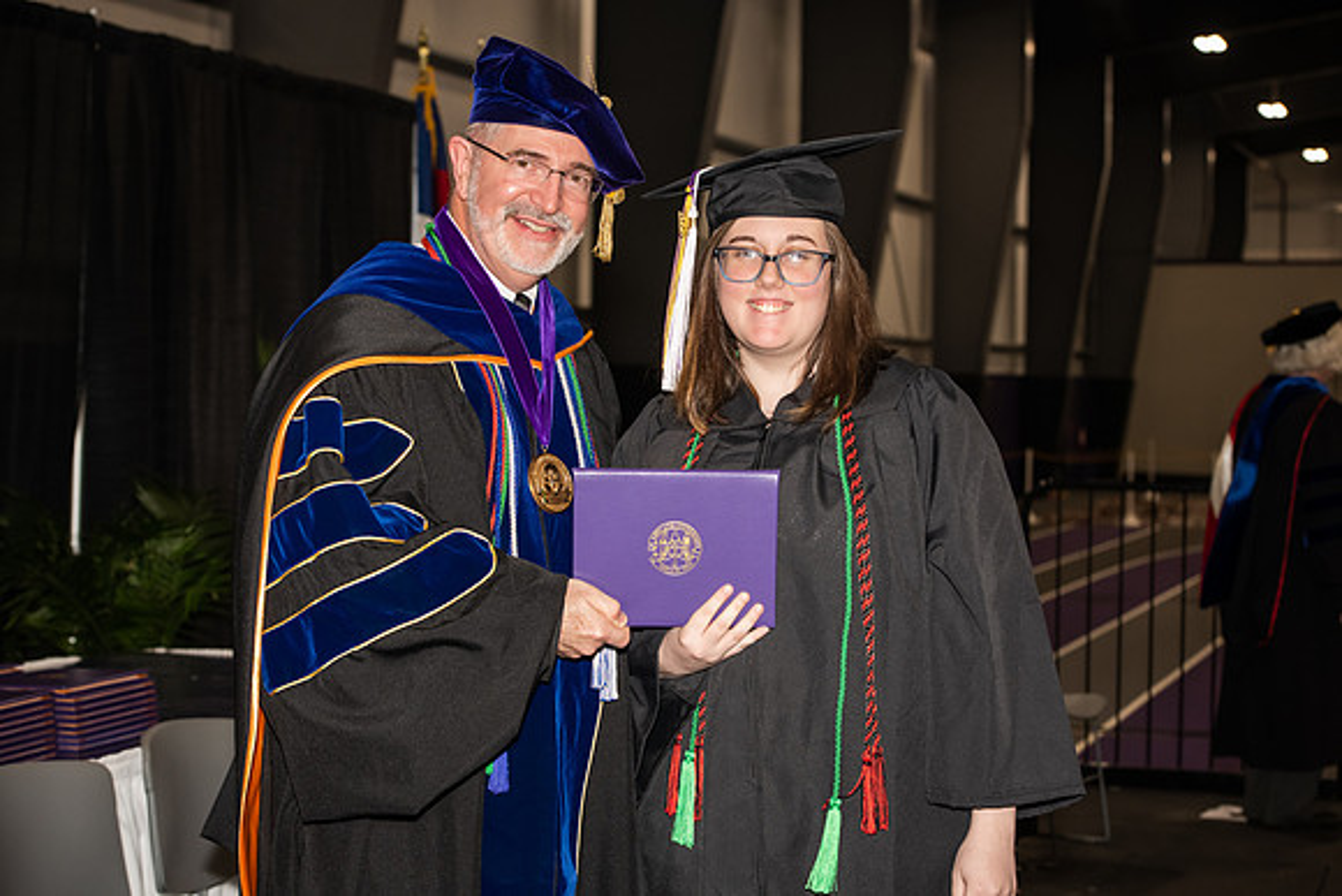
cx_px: 671
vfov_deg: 19.5
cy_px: 448
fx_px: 2610
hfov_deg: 28.8
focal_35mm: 70
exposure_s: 1/200
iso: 1000
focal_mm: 70
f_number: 5.6
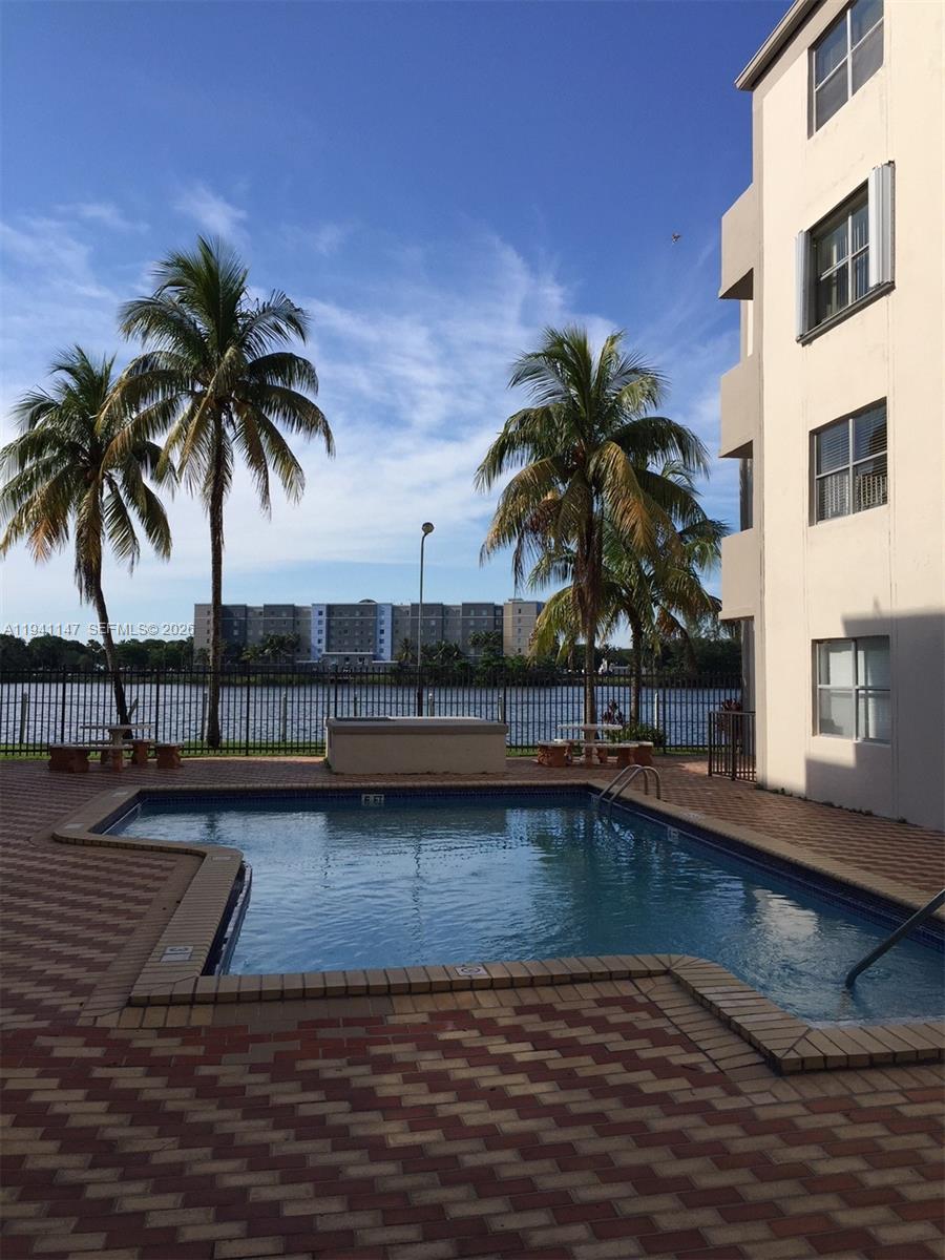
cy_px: 630
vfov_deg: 61.7
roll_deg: -0.7
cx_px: 472
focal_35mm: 29
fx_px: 1056
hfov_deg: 48.2
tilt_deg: +4.6
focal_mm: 4.15
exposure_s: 1/2475
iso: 32
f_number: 2.2
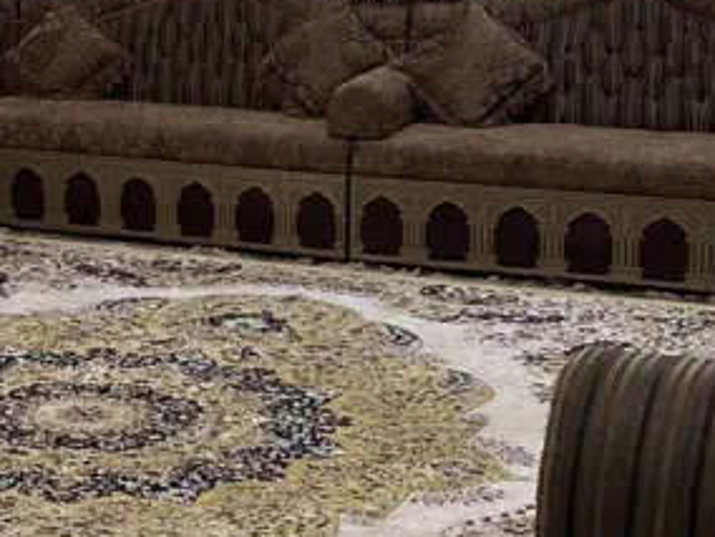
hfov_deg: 33.2
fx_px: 1115
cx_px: 40
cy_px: 224
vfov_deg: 27.0
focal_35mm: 54
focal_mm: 6.86
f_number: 1.78
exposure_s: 1/50
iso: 160
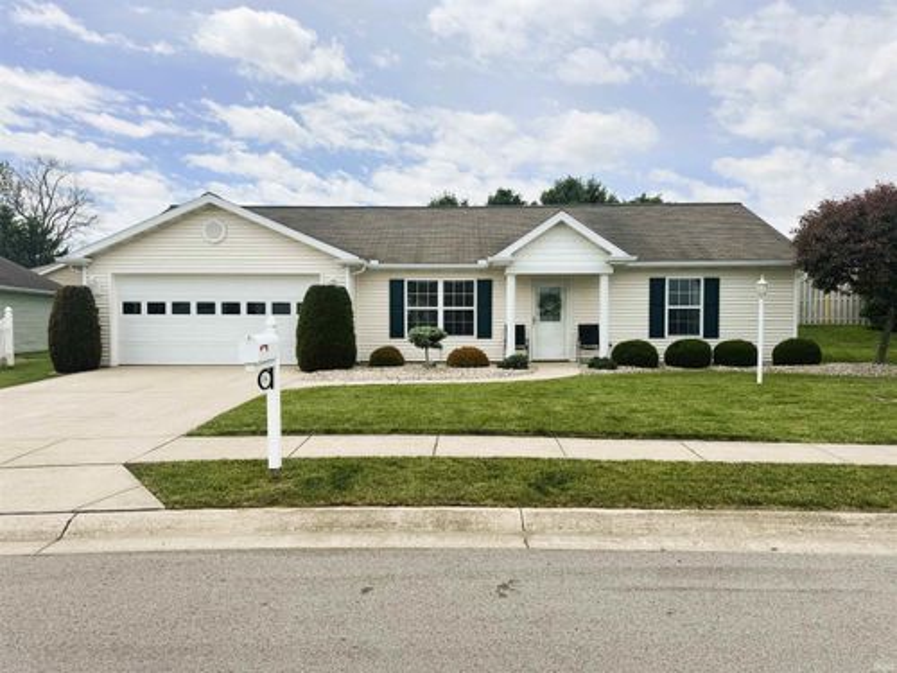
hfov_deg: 71.6
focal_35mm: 24
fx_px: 622
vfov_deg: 56.8
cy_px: 336
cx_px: 448
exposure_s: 1/7937
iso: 80
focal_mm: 6.76
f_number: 1.78
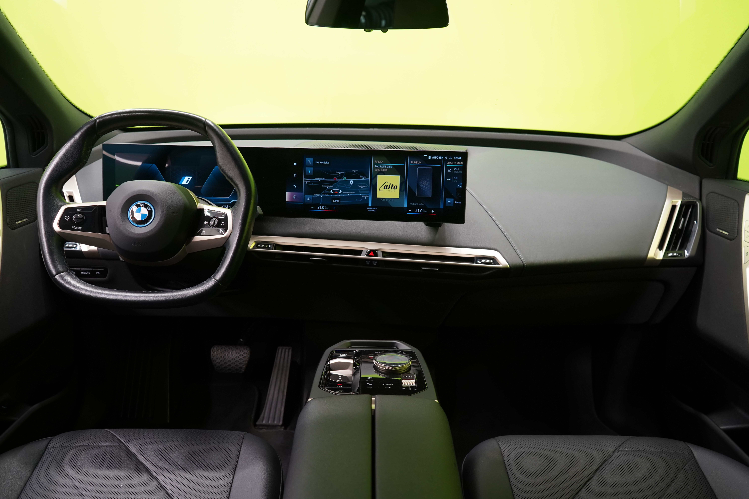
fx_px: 603
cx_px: 374
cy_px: 250
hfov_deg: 63.7
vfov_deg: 45.0
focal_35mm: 29
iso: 1250
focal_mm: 29
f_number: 5
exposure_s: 1/25
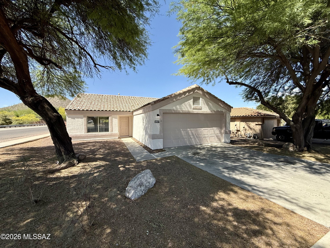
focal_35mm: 14
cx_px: 165
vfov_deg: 85.7
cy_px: 124
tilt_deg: -0.9
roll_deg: +0.0
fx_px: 133
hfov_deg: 102.1
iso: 50
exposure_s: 1/1431
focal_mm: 2.22
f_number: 2.2
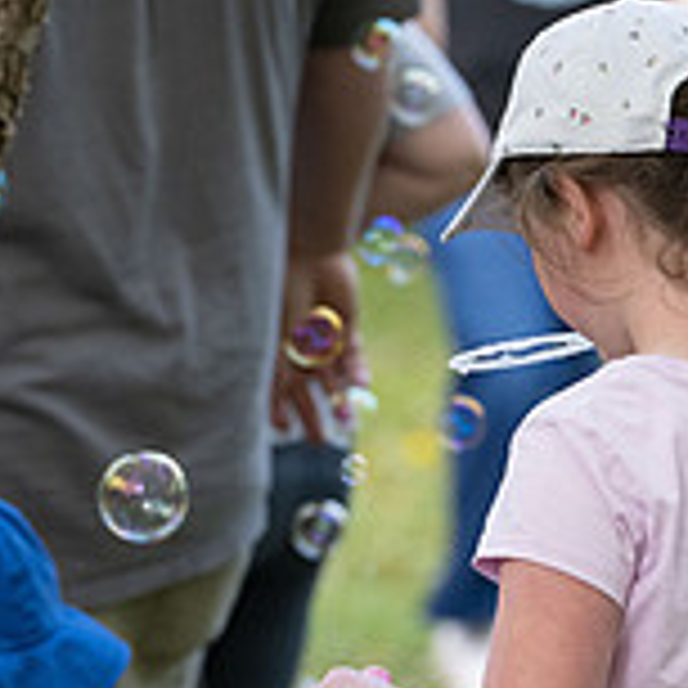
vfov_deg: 5.0
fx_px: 7848
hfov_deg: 5.0
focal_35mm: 349
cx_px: 477
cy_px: 279
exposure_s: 1/1250
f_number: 4
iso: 1800
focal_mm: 140
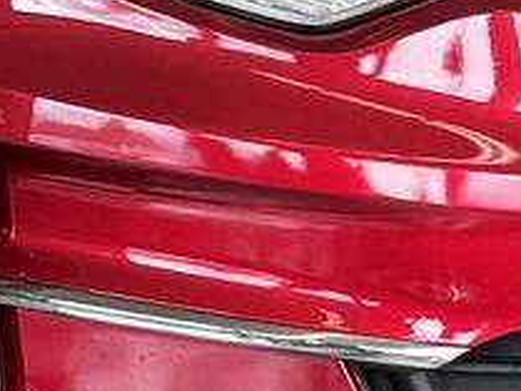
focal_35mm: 275
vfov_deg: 5.4
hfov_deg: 7.2
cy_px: -152
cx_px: 469
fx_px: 4141
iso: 64
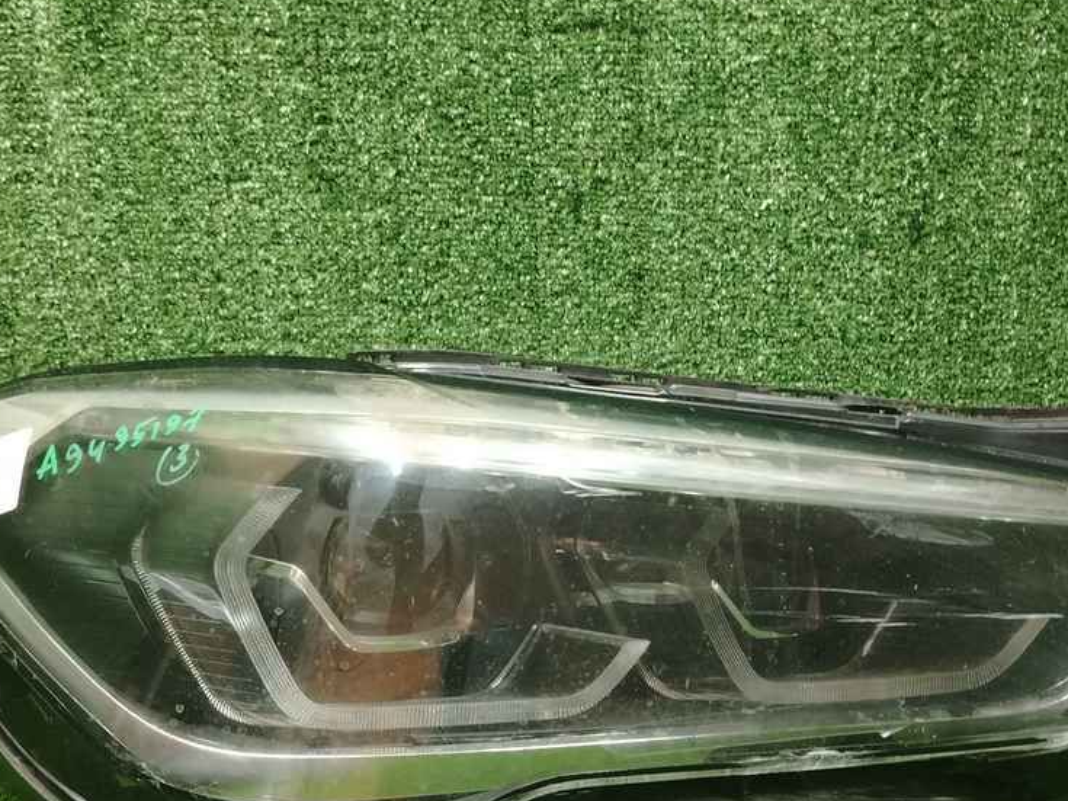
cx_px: 581
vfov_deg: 30.4
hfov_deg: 40.4
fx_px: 1450
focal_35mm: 47
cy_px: 602
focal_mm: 5.25
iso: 436
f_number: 1.75
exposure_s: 1/50
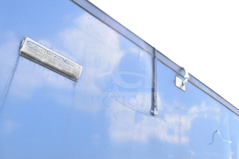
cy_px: 80
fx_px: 269
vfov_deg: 33.0
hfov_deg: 47.9
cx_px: 120
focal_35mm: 40
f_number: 9
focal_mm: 27
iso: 1600
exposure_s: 1/320
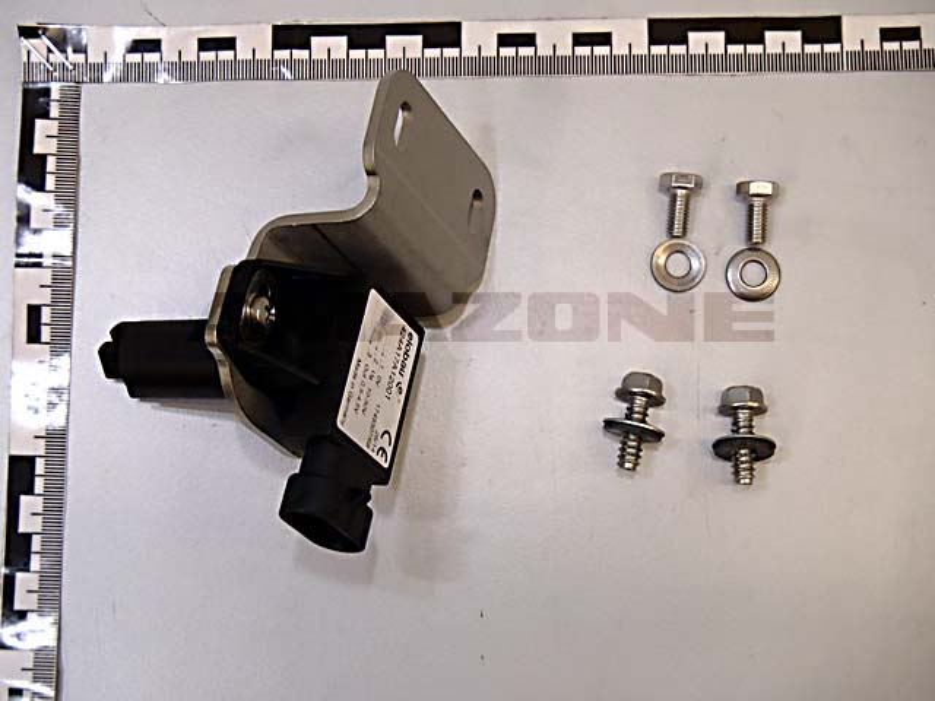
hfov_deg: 34.3
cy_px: 350
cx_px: 468
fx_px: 1513
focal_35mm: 56
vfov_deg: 26.1
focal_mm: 10
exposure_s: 1/50
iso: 500
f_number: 5.1
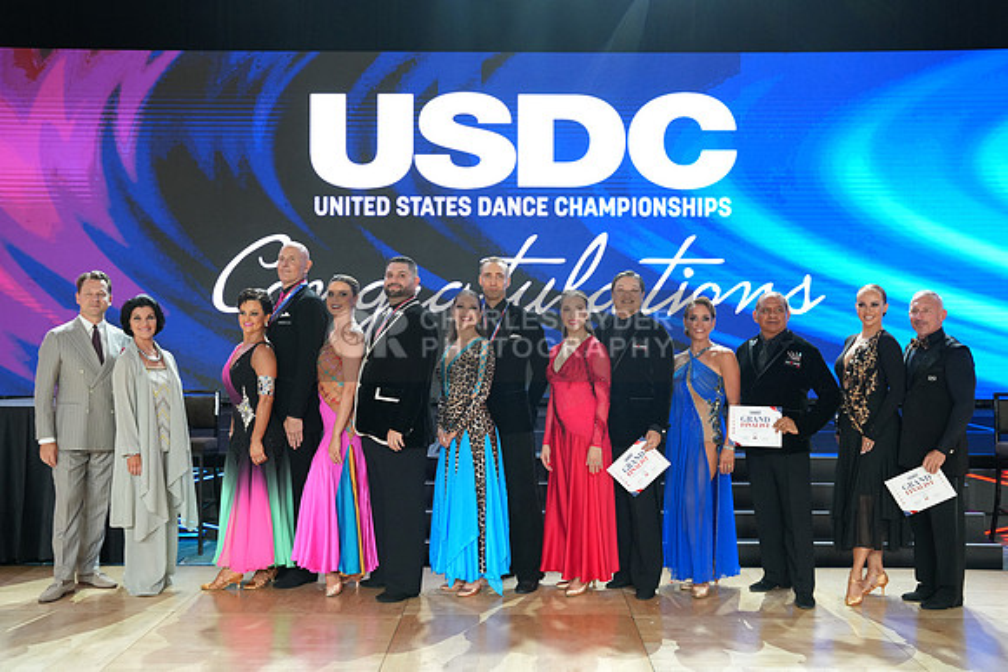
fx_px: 1120
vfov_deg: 33.4
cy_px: 336
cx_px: 504
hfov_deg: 48.4
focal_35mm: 40
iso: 2500
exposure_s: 1/400
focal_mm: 40
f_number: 4
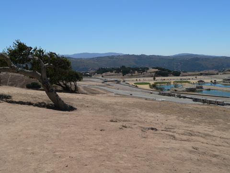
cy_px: 86
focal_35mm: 36
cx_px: 115
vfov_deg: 39.7
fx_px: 239
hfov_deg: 51.4
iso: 80
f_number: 5.6
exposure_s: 1/500
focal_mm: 6
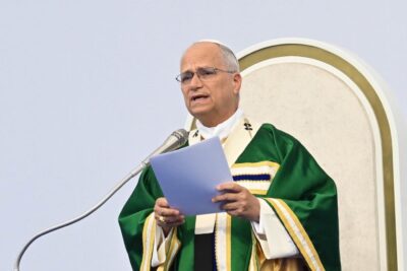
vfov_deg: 2.3
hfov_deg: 3.4
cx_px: 204
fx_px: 6785
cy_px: 136
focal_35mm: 600
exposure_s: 1/640
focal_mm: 400
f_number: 10
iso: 1250
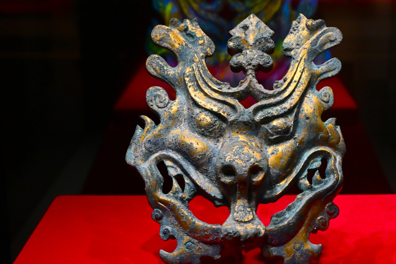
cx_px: 239
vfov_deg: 26.5
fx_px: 561
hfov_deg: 38.7
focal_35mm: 51
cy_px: 140
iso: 2500
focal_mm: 35
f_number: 4.8
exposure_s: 1/320
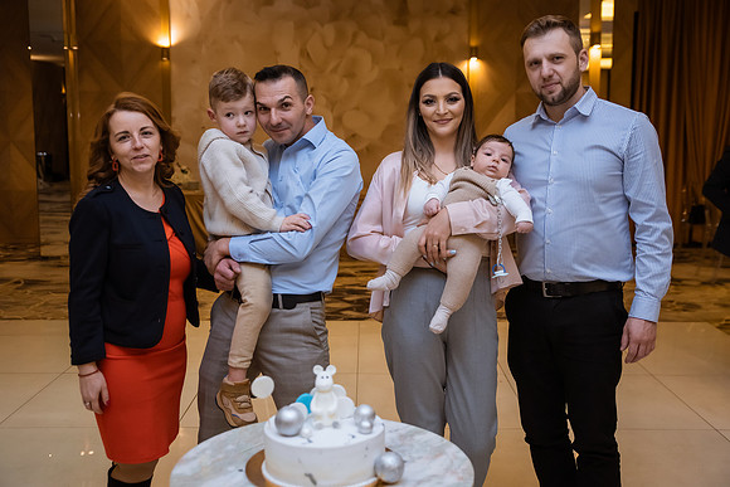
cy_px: 228
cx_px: 365
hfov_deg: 49.3
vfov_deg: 34.0
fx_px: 796
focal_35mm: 39
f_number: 2.8
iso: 1600
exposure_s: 1/160
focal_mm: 36
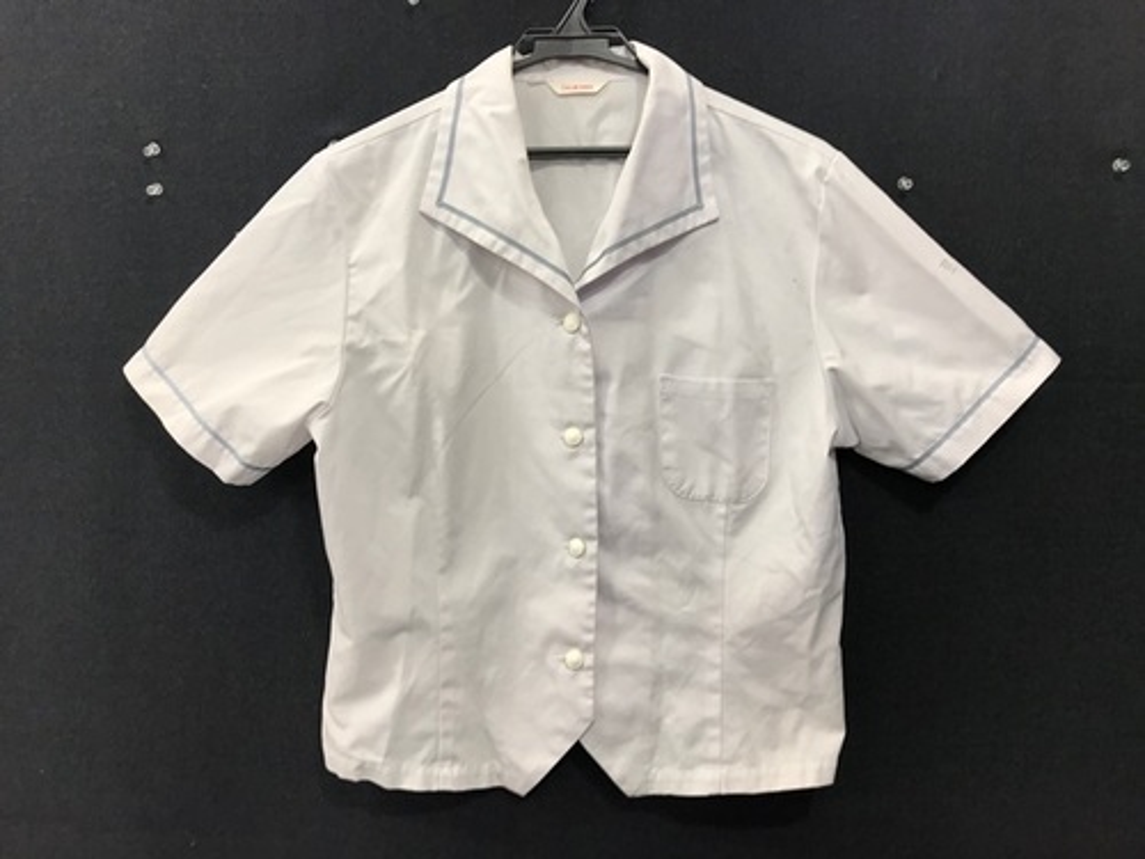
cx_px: 572
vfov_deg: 49.7
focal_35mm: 28
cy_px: 430
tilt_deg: -5.3
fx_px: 926
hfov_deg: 63.4
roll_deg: +0.0
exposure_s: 1/50
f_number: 1.8
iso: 32
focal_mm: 3.99
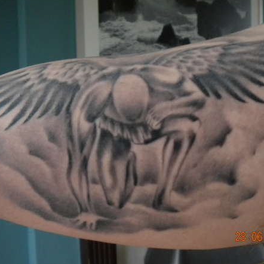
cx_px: 133
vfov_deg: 40.0
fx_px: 362
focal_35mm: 42
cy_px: 130
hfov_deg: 40.0
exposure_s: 1/25.8
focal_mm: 6.3
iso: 400
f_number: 3.1
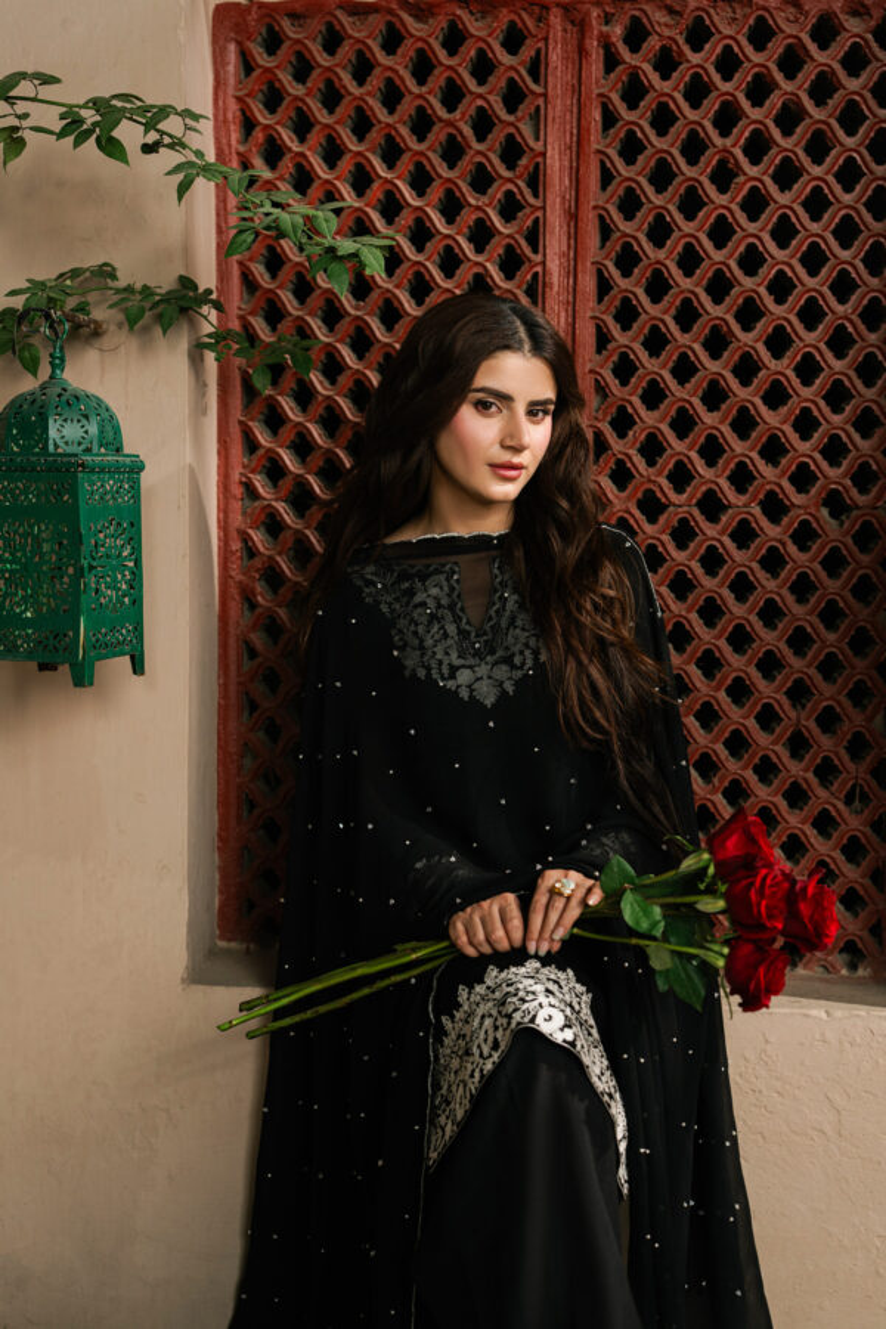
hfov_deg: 31.2
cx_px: 443
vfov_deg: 45.4
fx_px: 1587
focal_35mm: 43
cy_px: 664
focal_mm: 43
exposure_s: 1/320
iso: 500
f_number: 2.5
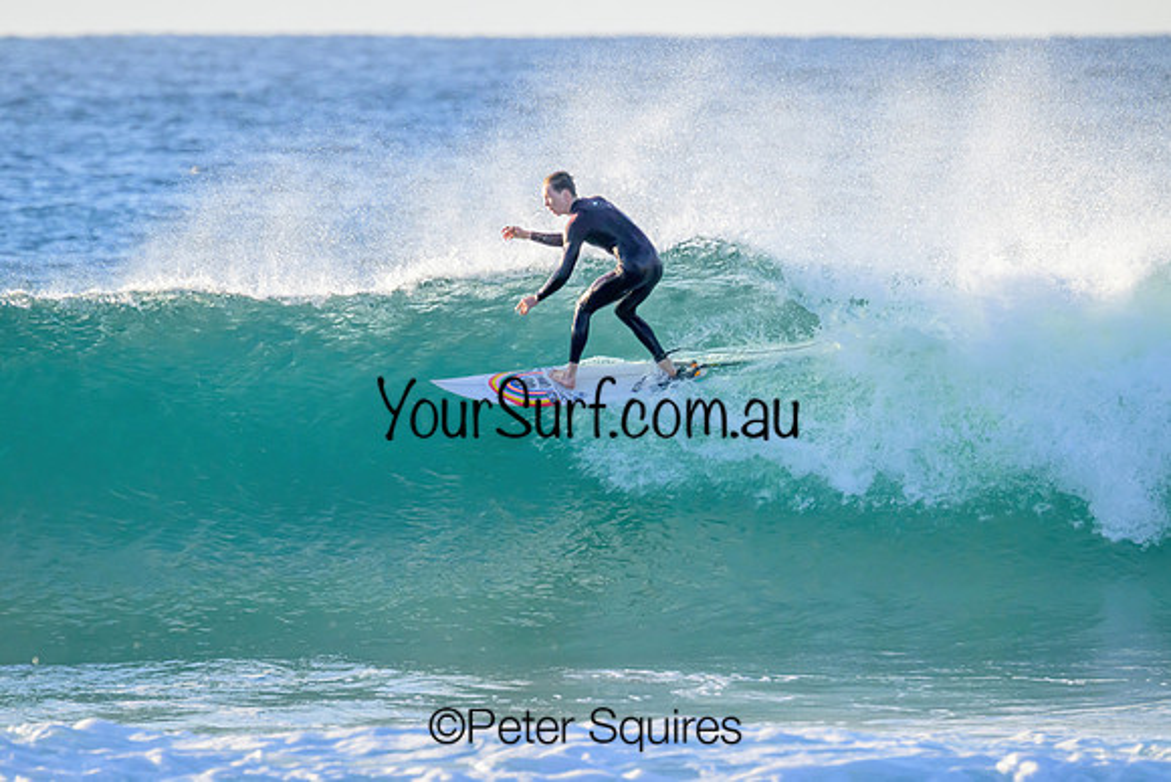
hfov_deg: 3.2
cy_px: 391
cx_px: 586
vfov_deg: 2.1
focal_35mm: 652
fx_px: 21227
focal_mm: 640
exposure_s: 1/2000
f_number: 11
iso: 2800
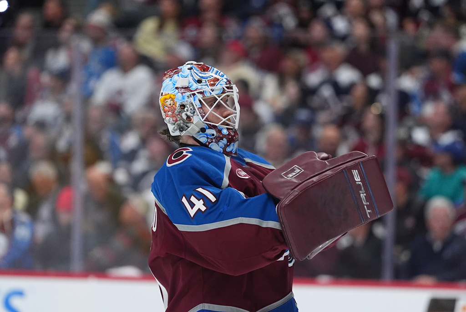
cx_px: 233
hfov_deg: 7.7
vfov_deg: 5.2
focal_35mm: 267
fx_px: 3458
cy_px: 156
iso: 3200
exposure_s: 1/3200
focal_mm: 178
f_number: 2.8
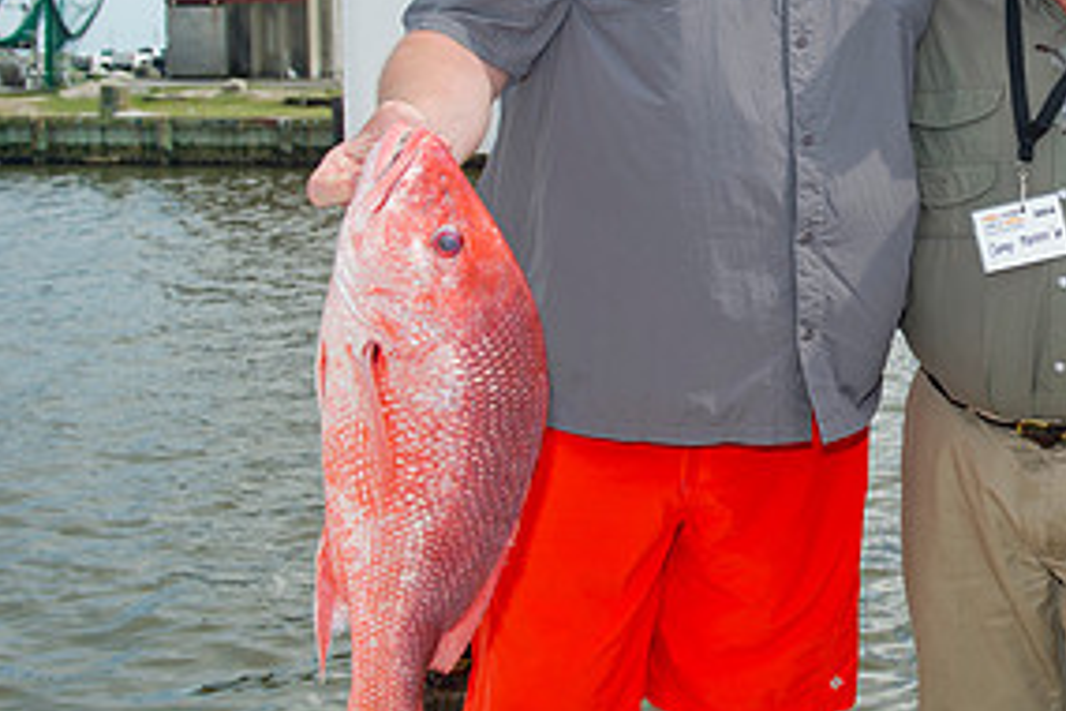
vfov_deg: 21.4
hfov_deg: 29.9
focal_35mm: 63
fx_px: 1865
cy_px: 183
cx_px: 1047
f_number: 6.3
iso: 125
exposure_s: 1/250
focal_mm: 31
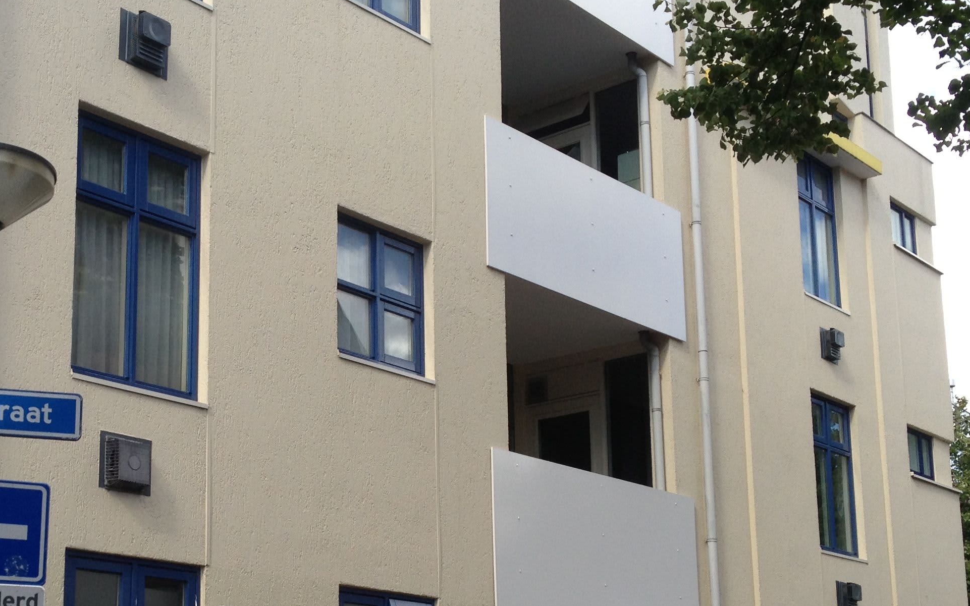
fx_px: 1665
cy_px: 475
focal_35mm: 63
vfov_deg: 20.4
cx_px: 314
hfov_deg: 32.2
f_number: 2.4
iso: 50
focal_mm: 4.3
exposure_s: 1/531
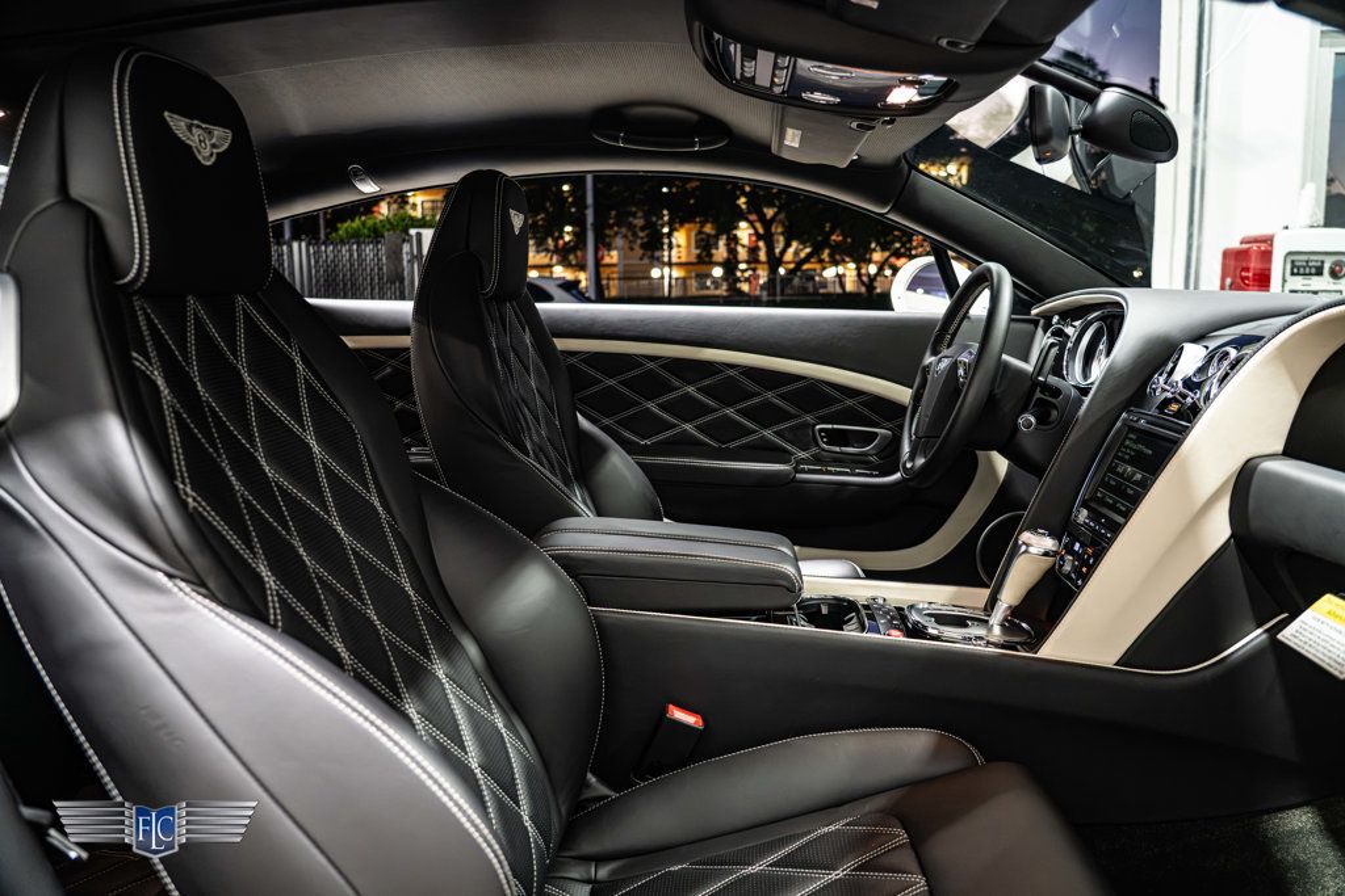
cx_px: 672
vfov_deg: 51.3
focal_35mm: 25
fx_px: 934
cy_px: 448
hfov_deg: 71.5
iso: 1600
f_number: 4
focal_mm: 25
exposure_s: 1/13
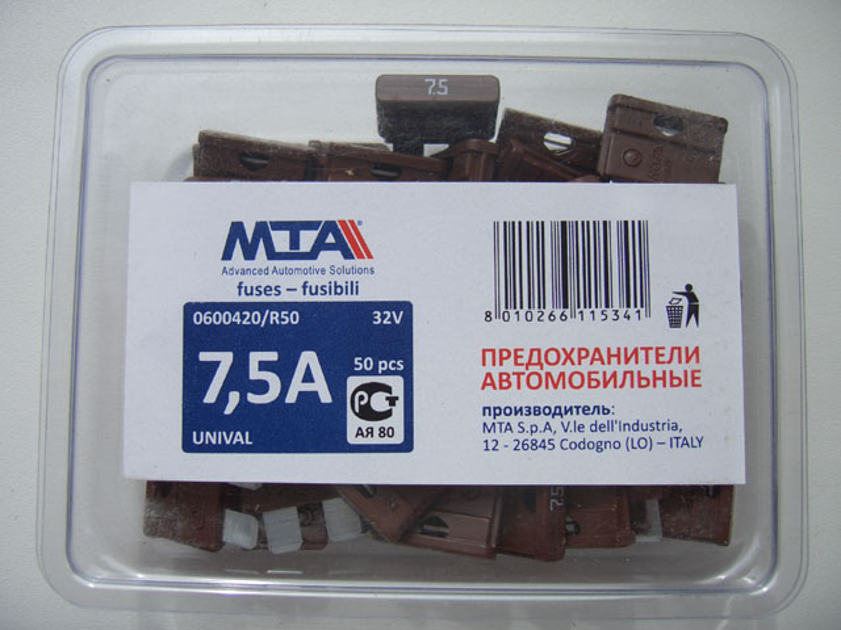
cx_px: 420
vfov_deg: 36.8
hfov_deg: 47.9
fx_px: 948
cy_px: 315
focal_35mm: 39
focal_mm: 8
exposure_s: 1/500
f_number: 2.8
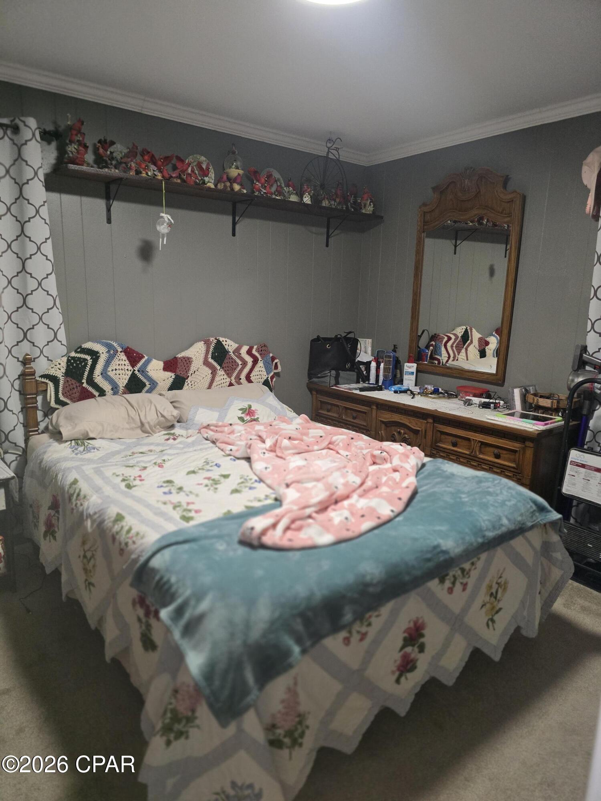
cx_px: 300
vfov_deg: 73.9
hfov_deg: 58.9
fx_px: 532
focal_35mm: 23
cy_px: 400
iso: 800
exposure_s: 1/120
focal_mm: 6.3
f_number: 1.7
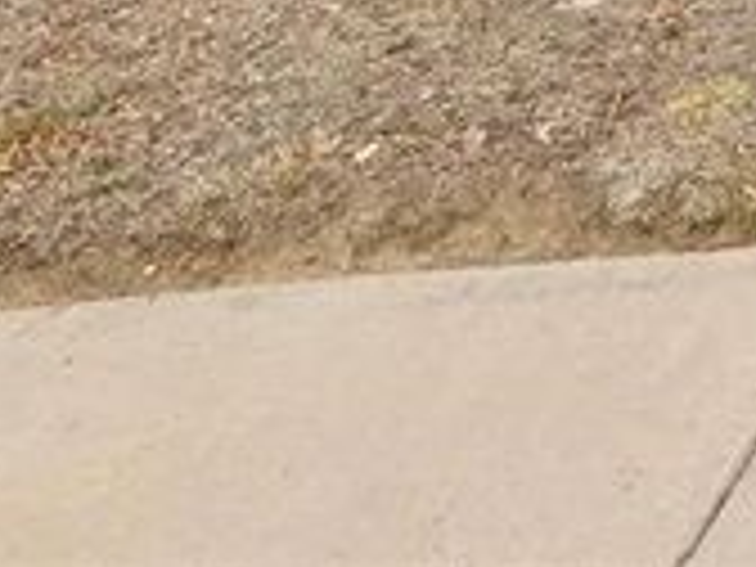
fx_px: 1922
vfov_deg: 11.9
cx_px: 1692
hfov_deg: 15.4
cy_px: -965
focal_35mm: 88
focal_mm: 10
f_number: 9
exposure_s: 1/400
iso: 320
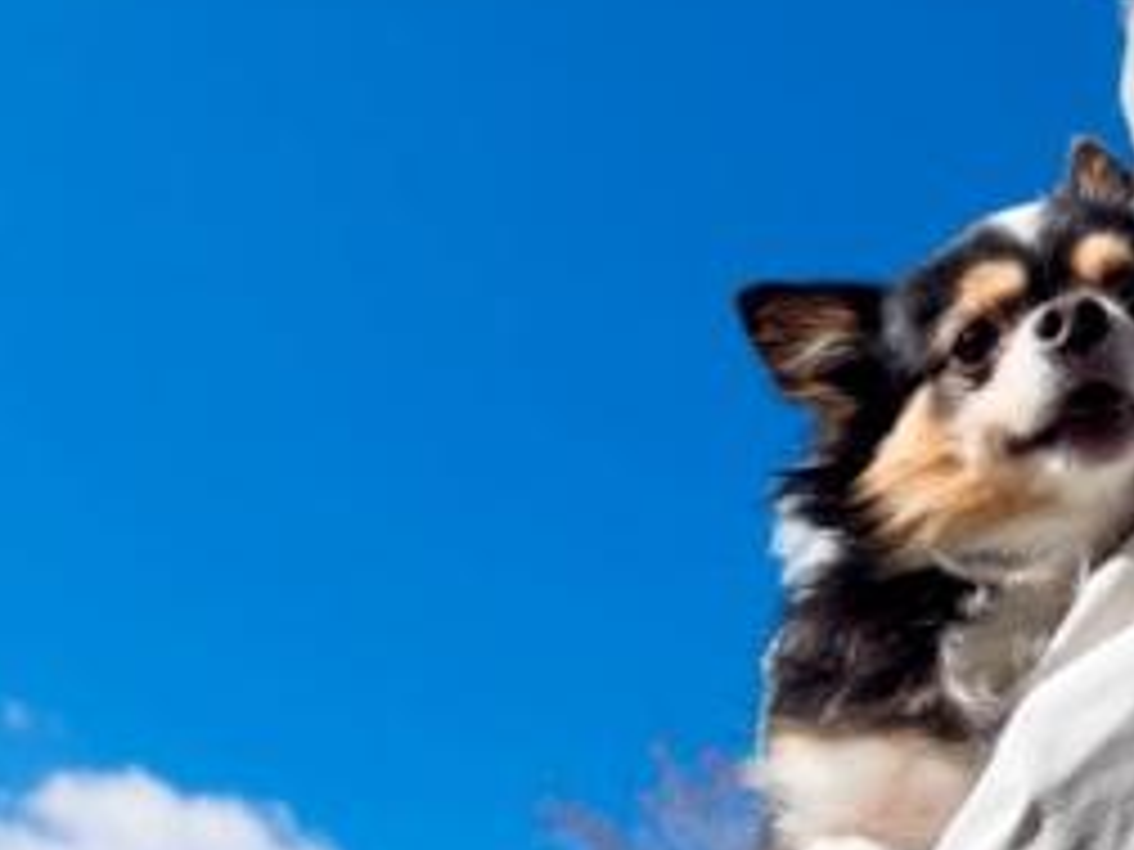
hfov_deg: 33.4
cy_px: 333
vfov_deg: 25.6
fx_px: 1867
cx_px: 783
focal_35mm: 57
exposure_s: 1/2500
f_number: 3.5
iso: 200
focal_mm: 16
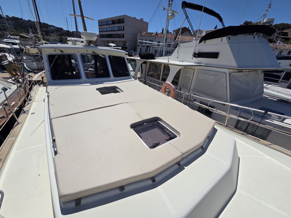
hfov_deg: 106.2
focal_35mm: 13
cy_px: 109
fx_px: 109
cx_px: 146
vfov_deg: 89.9
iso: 50
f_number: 2.2
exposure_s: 1/5883
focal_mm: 2.2
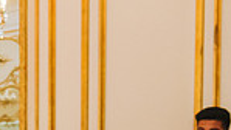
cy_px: 259
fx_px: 852
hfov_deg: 14.4
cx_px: -115
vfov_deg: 8.3
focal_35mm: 139
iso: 1600
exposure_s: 1/125
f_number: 4
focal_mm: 34
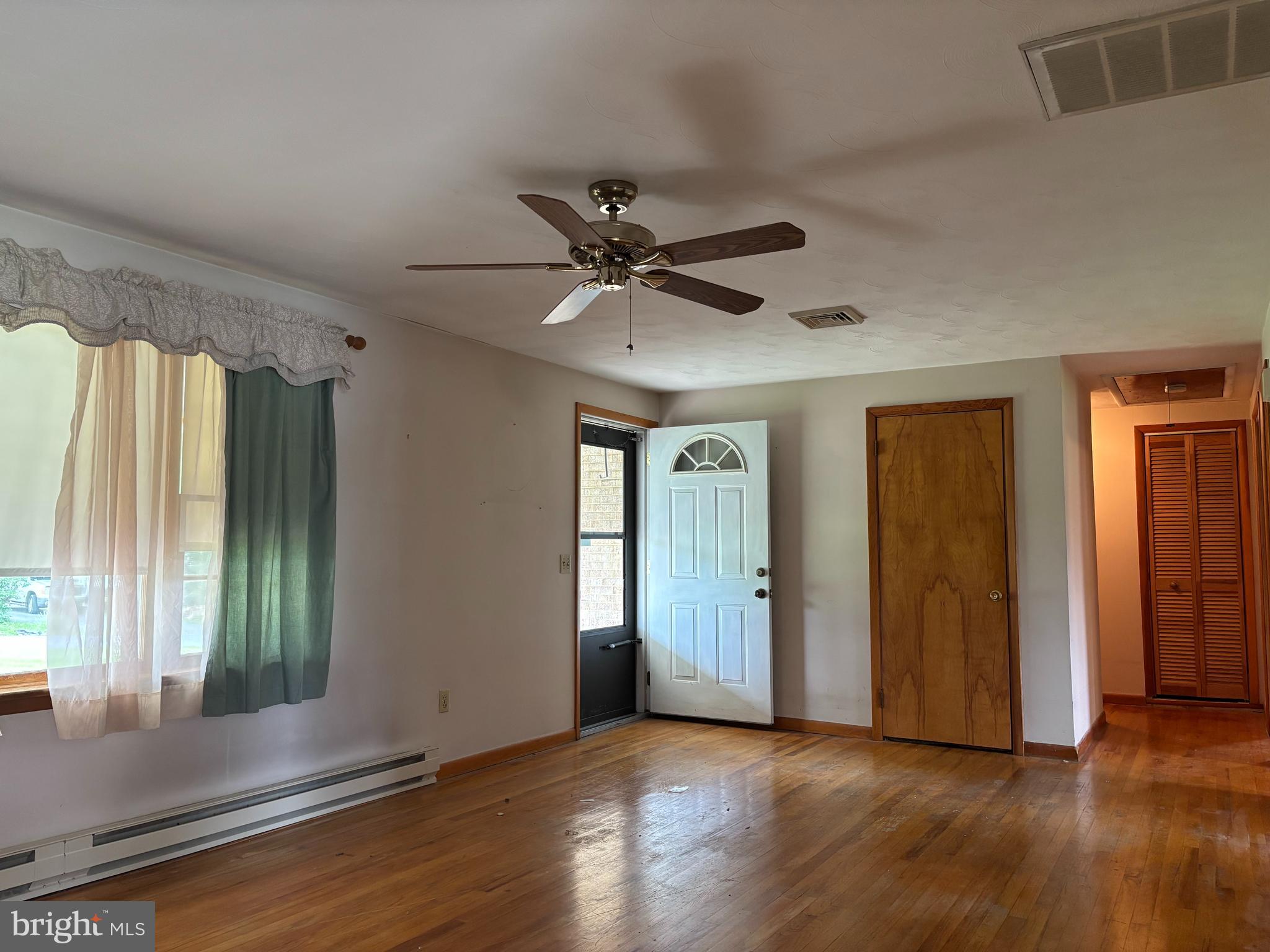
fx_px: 954
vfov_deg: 53.1
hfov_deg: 67.3
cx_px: 635
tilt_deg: +4.1
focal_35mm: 26
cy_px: 476
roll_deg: +0.1
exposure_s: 1/60
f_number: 1.6
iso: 250
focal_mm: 5.96
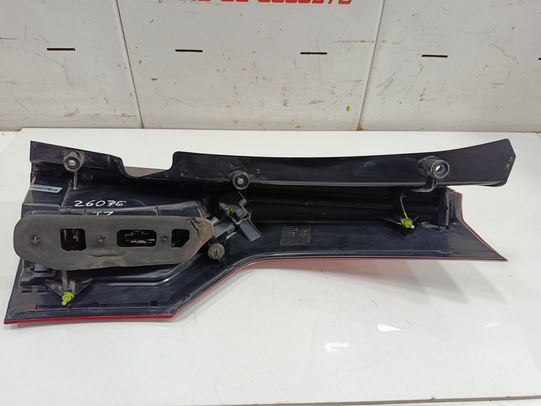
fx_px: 375
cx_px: 270
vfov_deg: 56.8
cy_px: 203
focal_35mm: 24
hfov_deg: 71.6
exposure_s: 1/50
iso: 607
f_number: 1.7
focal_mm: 5.24
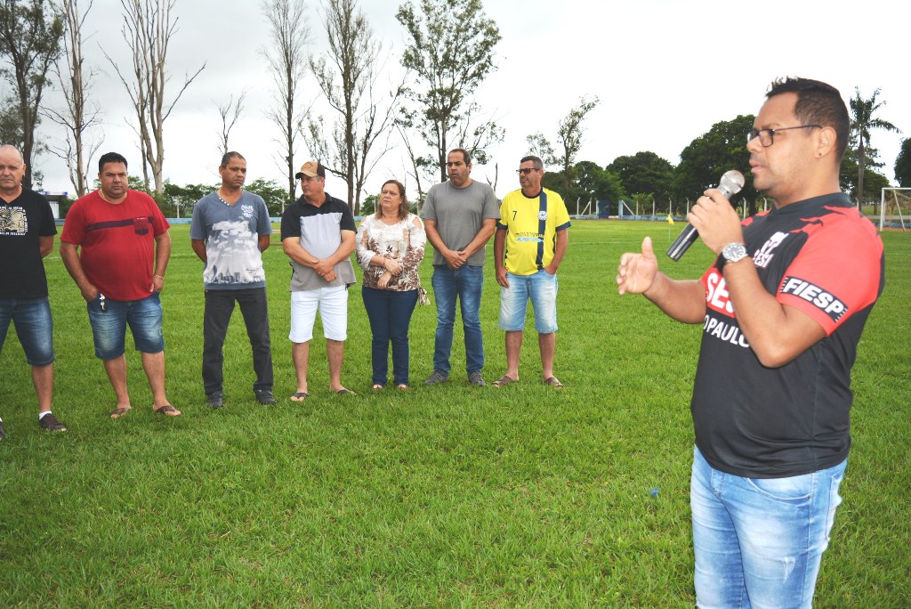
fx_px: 873
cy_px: 304
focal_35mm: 34
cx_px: 456
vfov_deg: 38.4
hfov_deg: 55.1
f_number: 4.5
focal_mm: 23
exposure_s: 1/200
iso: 100
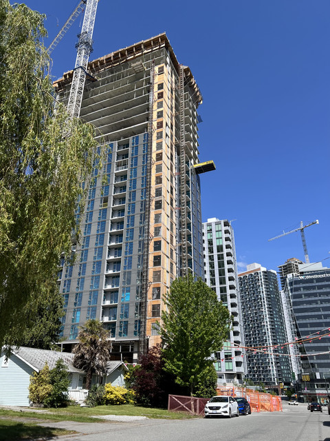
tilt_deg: +25.0
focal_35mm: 26
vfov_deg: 67.3
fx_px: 330
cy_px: 220
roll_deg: -0.8
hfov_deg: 53.1
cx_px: 165
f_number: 1.5
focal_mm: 5.7
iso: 50
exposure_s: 1/3831
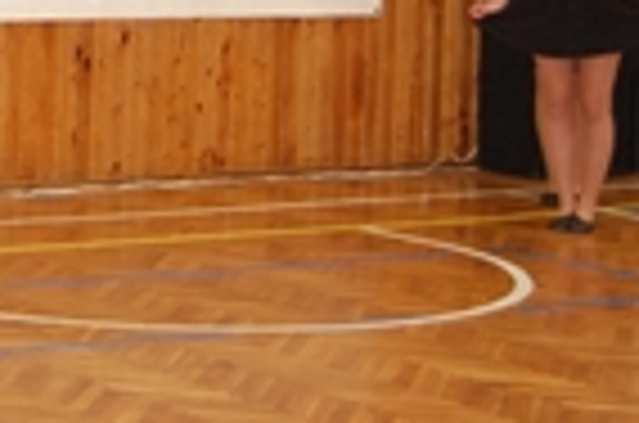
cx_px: -270
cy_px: -162
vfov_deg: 8.2
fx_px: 2900
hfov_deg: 12.1
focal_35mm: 164
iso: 900
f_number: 4.5
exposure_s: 1/60
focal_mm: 31
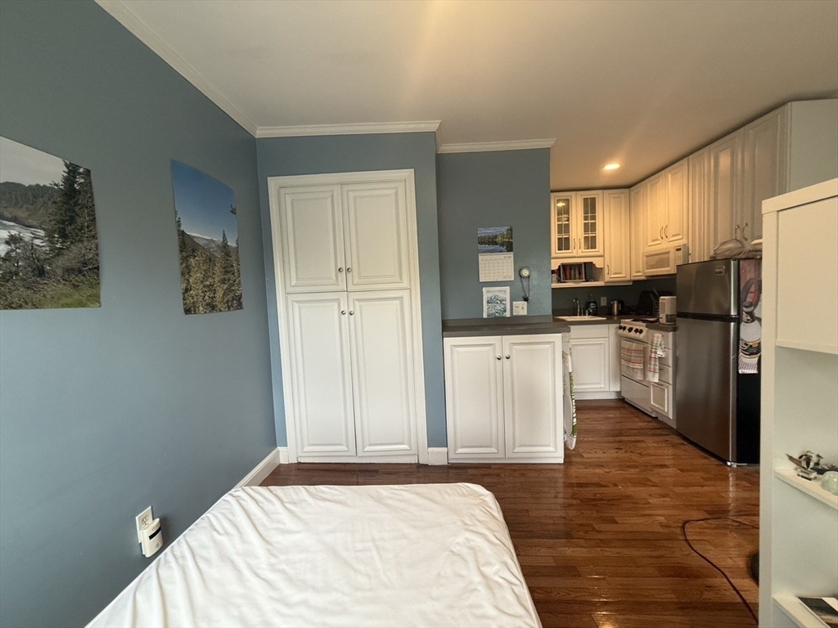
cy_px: 314
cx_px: 419
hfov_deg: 102.1
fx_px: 339
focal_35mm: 14
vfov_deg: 85.7
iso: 200
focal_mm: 2.22
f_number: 2.2
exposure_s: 1/60
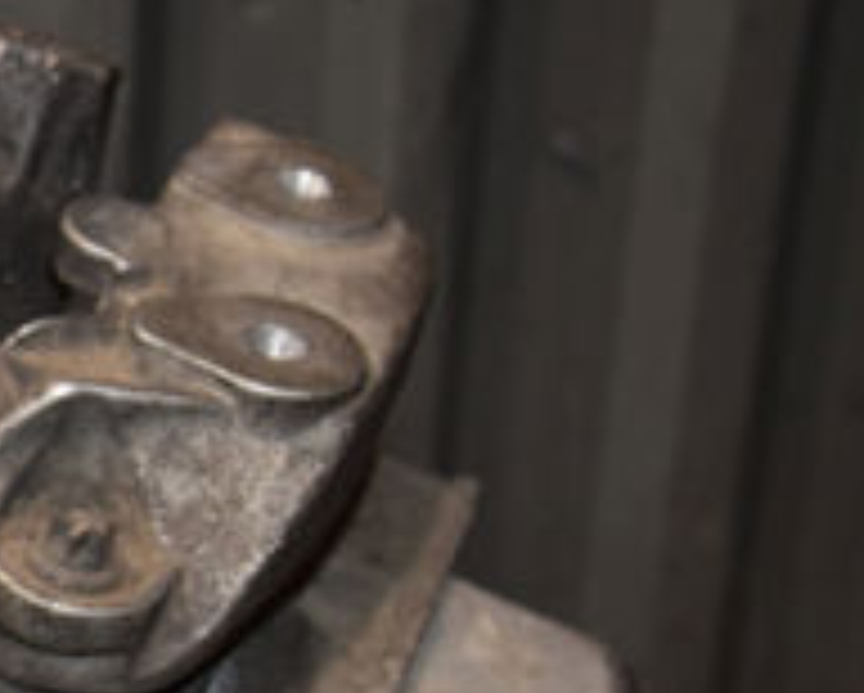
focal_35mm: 150
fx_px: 3840
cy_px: 594
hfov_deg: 12.1
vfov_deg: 10.3
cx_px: -518
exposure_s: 1/60
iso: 800
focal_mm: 32
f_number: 5
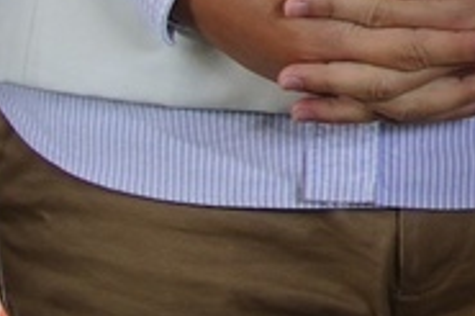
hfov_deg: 3.4
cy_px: -655
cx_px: 1520
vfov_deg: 2.3
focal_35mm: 583
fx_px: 7685
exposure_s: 1/100
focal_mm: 90
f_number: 4.5
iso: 400
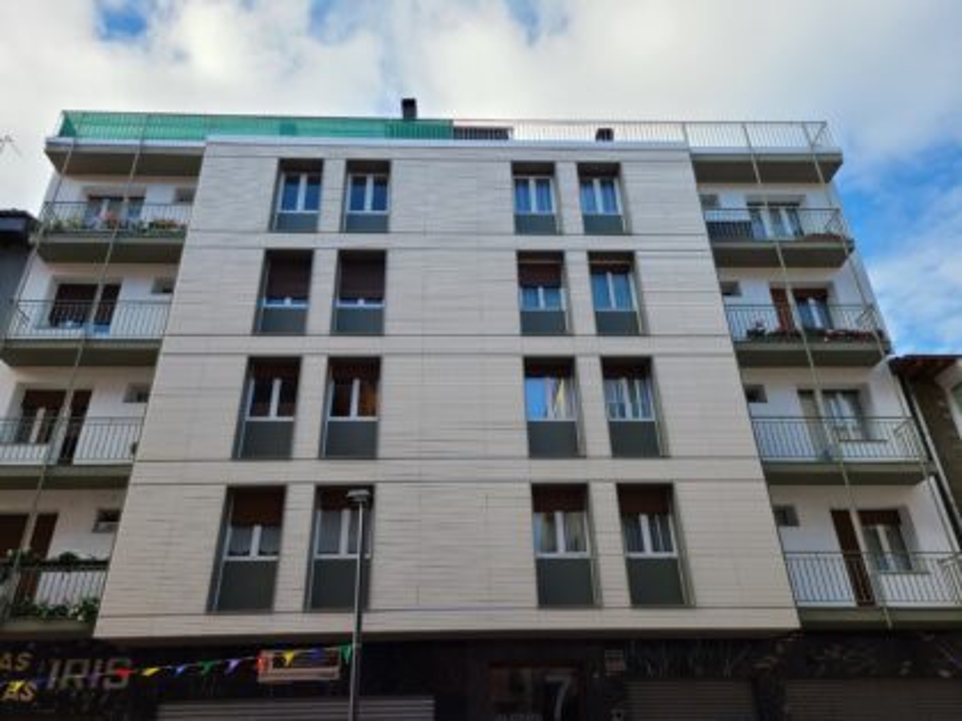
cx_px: 481
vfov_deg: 53.1
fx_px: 723
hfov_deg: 67.3
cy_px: 360
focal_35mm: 26
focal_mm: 5.4
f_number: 1.8
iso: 40
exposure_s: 1/761
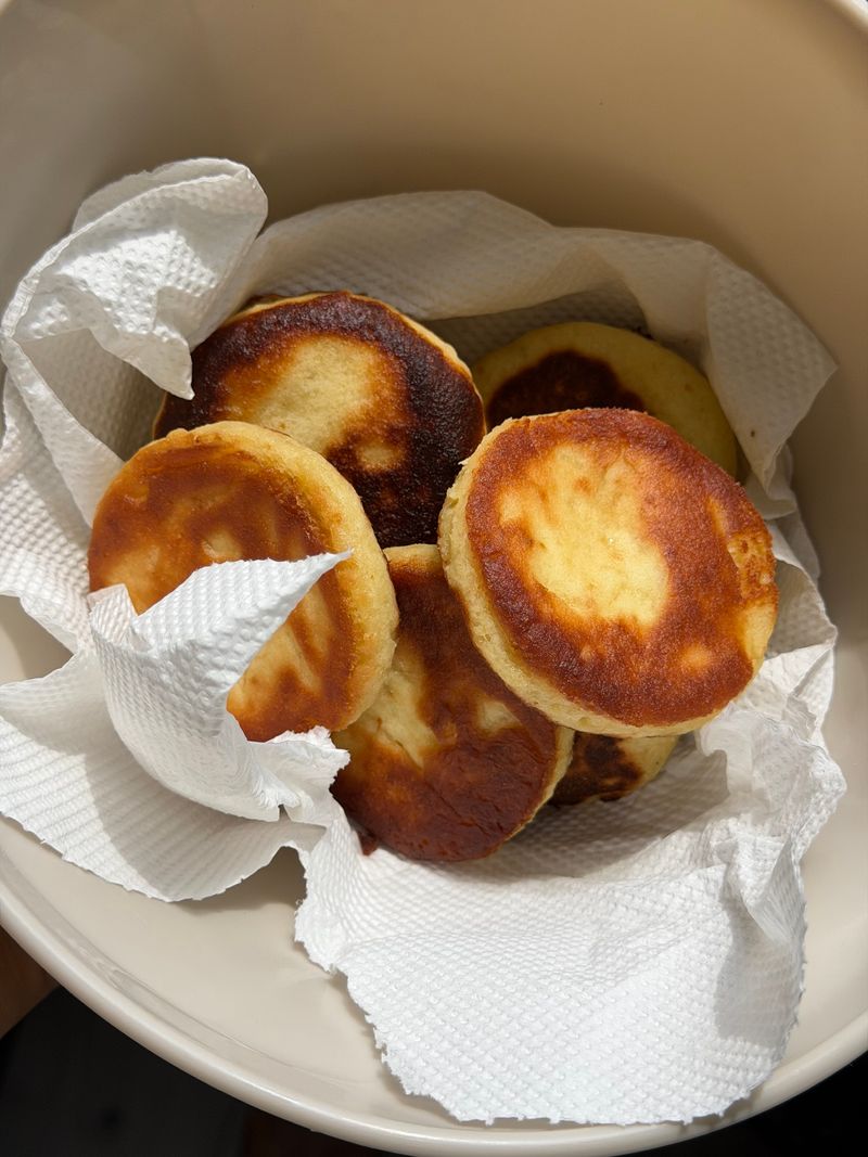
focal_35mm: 48
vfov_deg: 39.7
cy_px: 578
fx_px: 1605
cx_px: 434
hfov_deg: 30.3
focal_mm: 6.76
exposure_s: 1/2342
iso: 64
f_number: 1.78
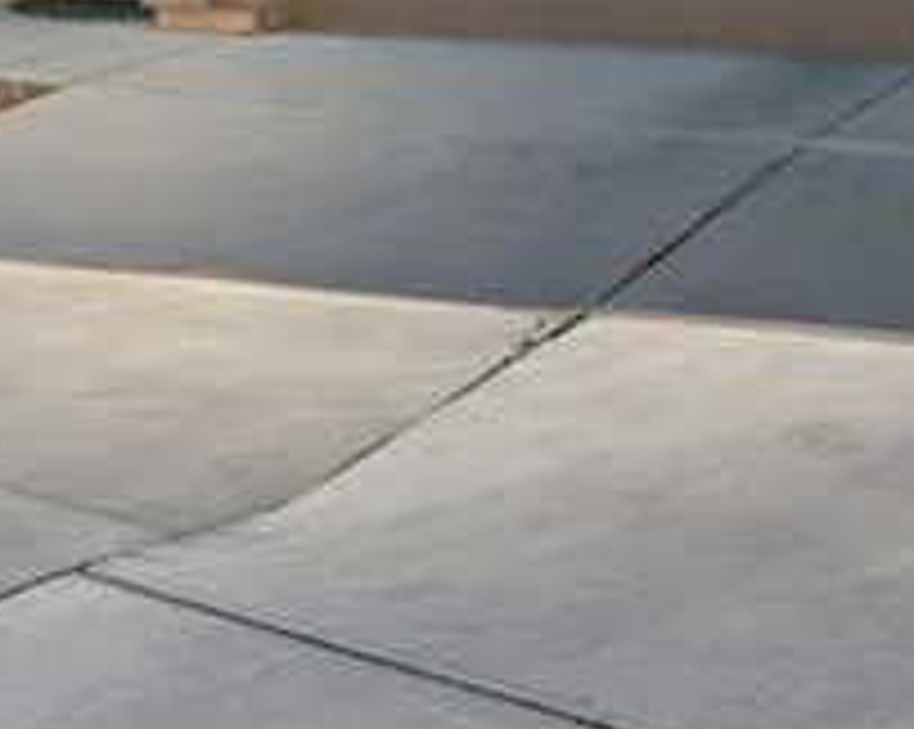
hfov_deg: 21.3
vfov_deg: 15.6
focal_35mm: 90
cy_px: -380
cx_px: 432
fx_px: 2432
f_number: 8
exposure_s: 1/160
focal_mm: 19
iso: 100
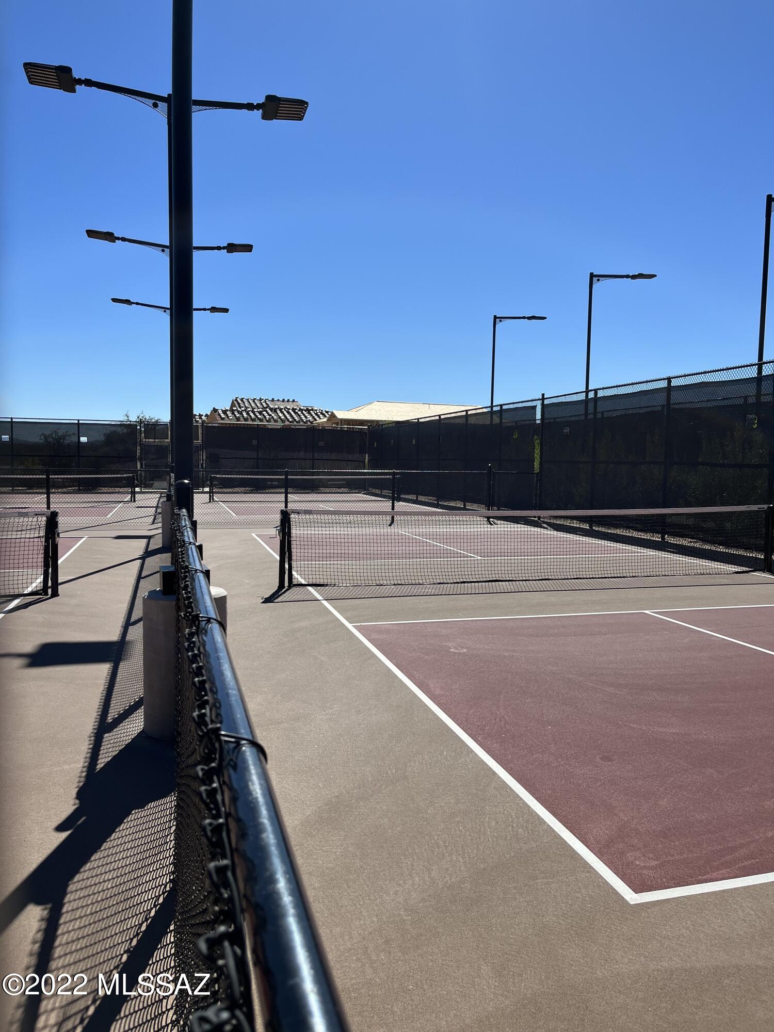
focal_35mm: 26
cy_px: 516
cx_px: 387
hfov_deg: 53.1
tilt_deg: -4.1
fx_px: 775
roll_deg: -0.8
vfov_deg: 67.3
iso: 50
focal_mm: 5.1
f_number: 1.6
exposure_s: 1/5076
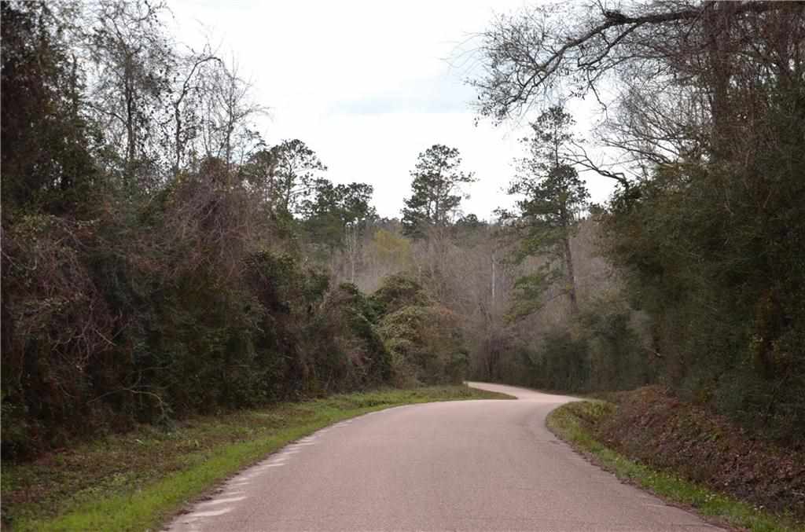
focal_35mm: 60
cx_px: 402
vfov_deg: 22.5
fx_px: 1338
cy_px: 266
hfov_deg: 33.5
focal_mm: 40
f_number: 4.5
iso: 110
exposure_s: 1/250
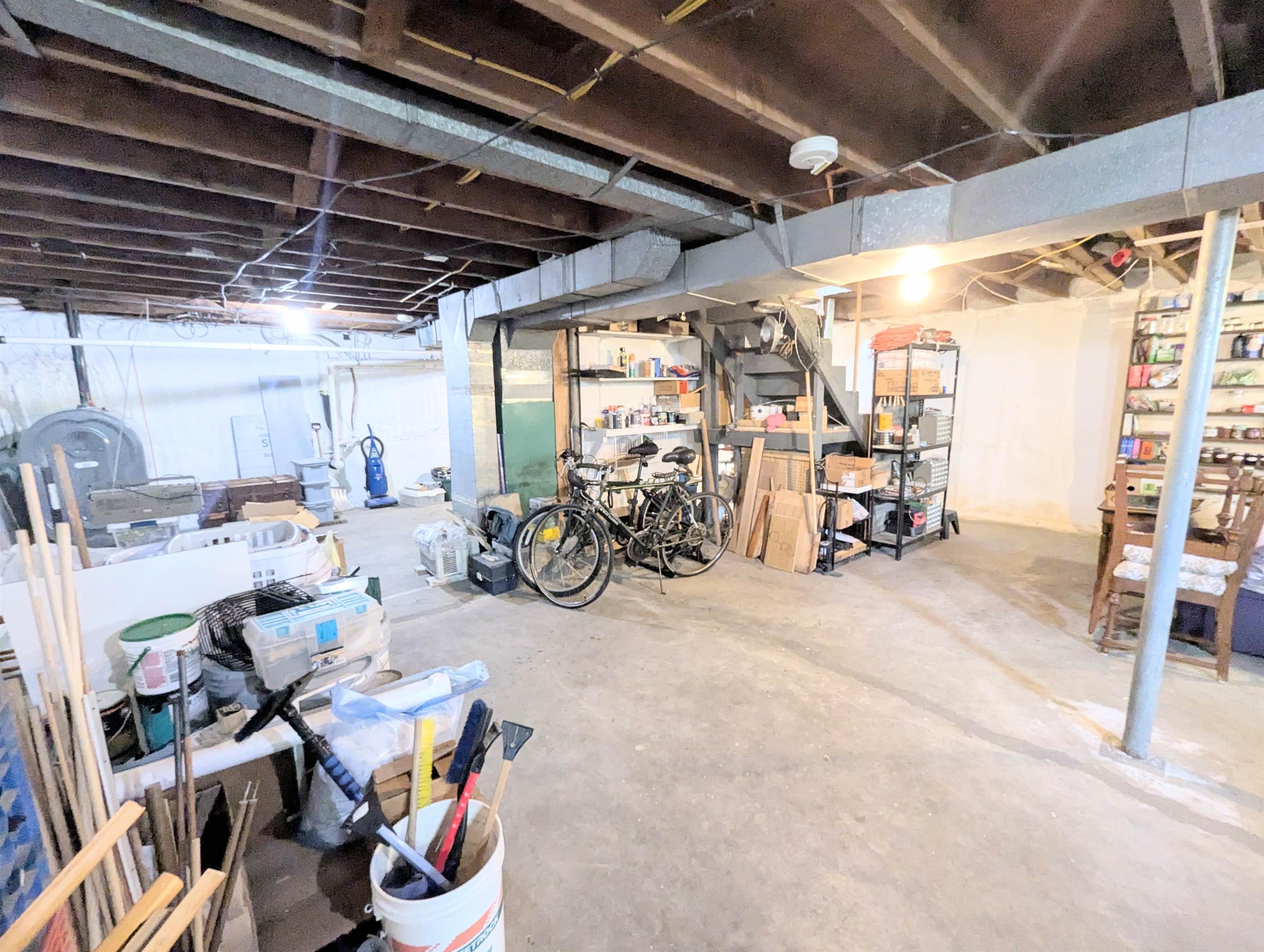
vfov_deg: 90.1
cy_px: 476
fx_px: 475
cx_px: 632
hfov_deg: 106.1
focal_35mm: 13
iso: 765
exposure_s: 1/24
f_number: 2.2
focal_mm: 1.95
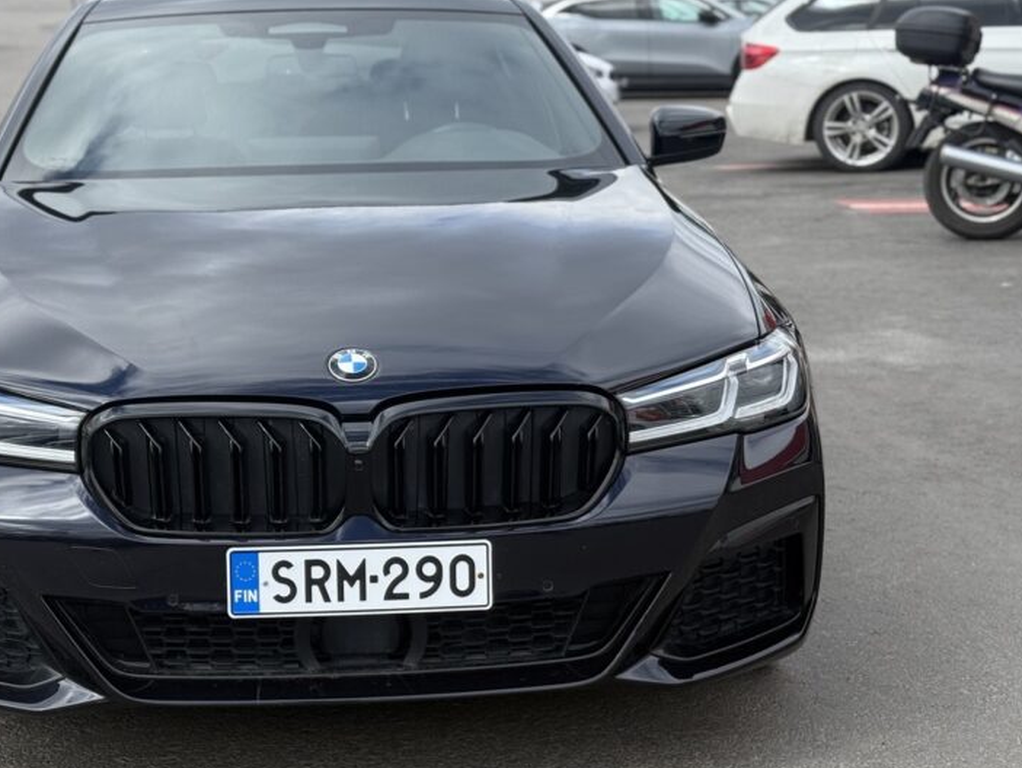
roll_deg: -0.7
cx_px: 380
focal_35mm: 70
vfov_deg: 21.0
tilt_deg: -8.6
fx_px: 2067
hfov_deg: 27.7
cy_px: 344
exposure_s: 1/2033
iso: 80
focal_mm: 6.76
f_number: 1.78
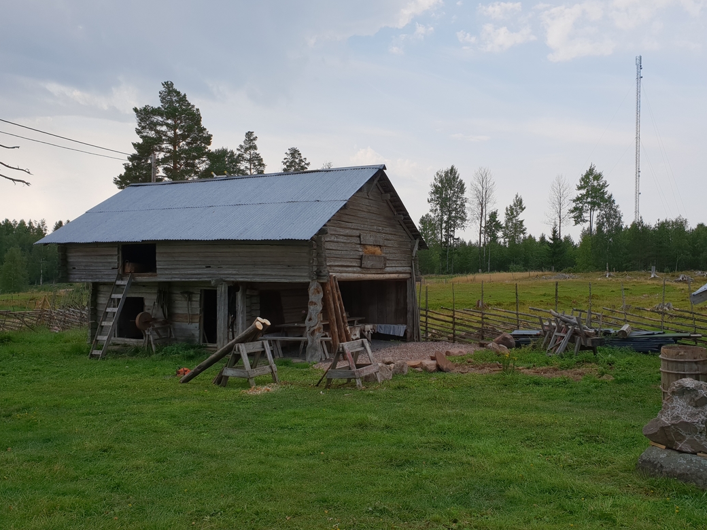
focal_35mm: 30
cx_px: 387
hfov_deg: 59.9
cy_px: 266
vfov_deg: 46.8
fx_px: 613
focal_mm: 4.3
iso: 50
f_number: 2.4
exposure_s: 1/944
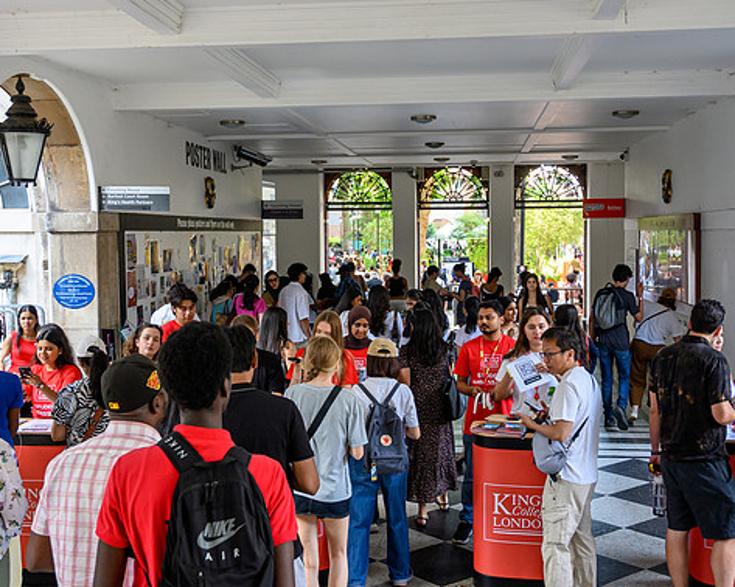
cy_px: 291
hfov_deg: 43.8
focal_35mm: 42
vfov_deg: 35.7
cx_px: 367
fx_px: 913
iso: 1100
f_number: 4
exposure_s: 1/160
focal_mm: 24
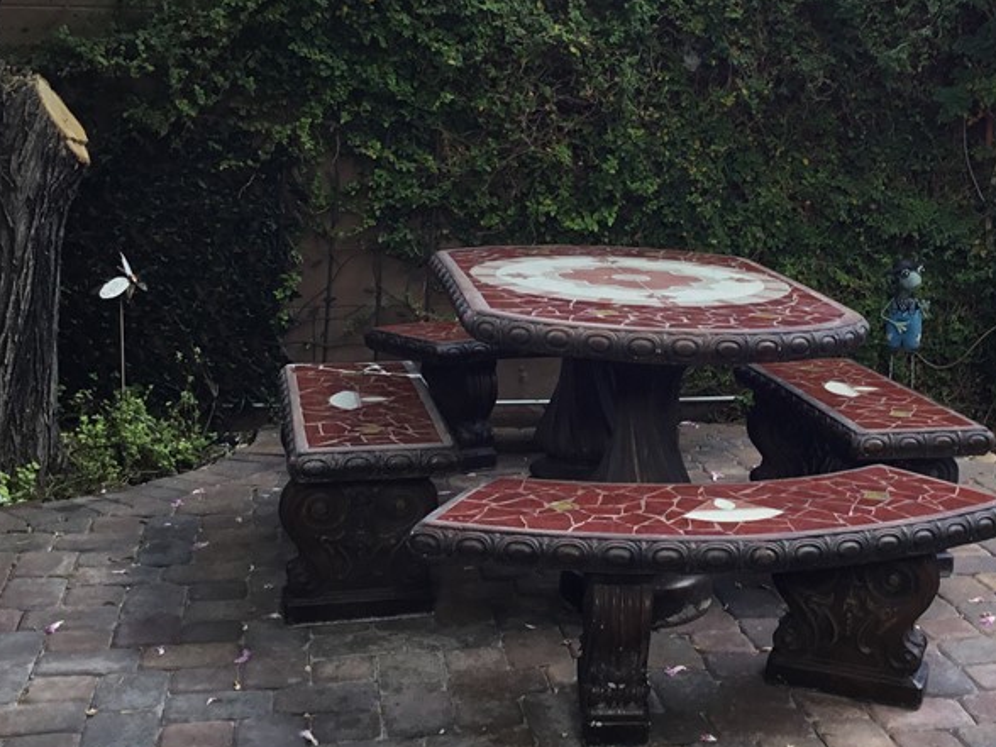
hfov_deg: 35.1
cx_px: 694
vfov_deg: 26.9
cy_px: 281
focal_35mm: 54
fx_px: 1554
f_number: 2.4
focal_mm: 3.3
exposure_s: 1/120
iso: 32
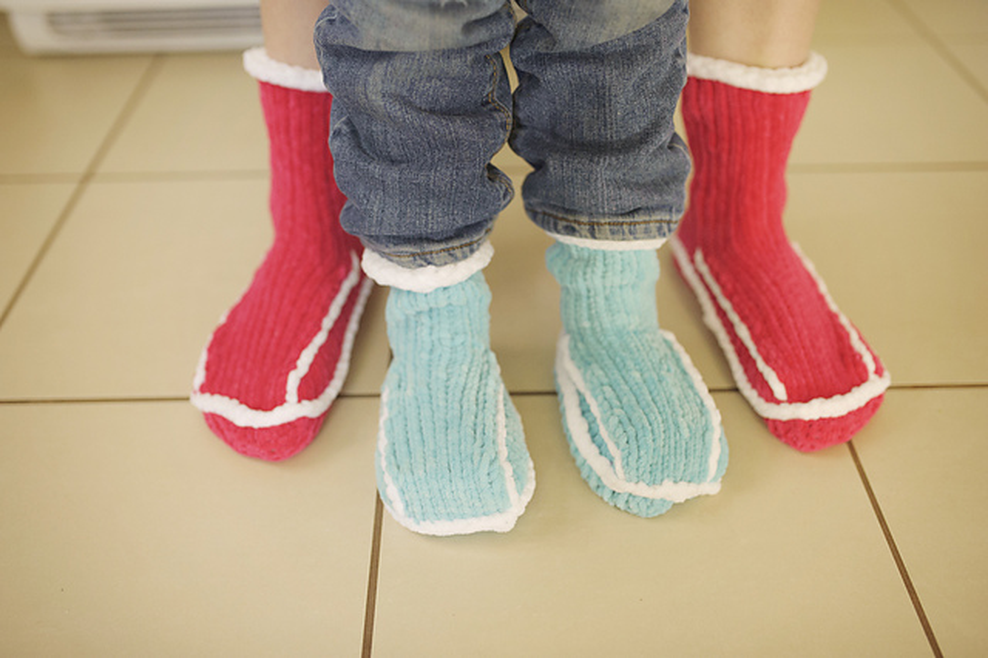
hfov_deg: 54.5
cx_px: 494
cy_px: 329
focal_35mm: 35
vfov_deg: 37.8
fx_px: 960
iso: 2500
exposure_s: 1/800
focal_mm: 35
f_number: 2.2
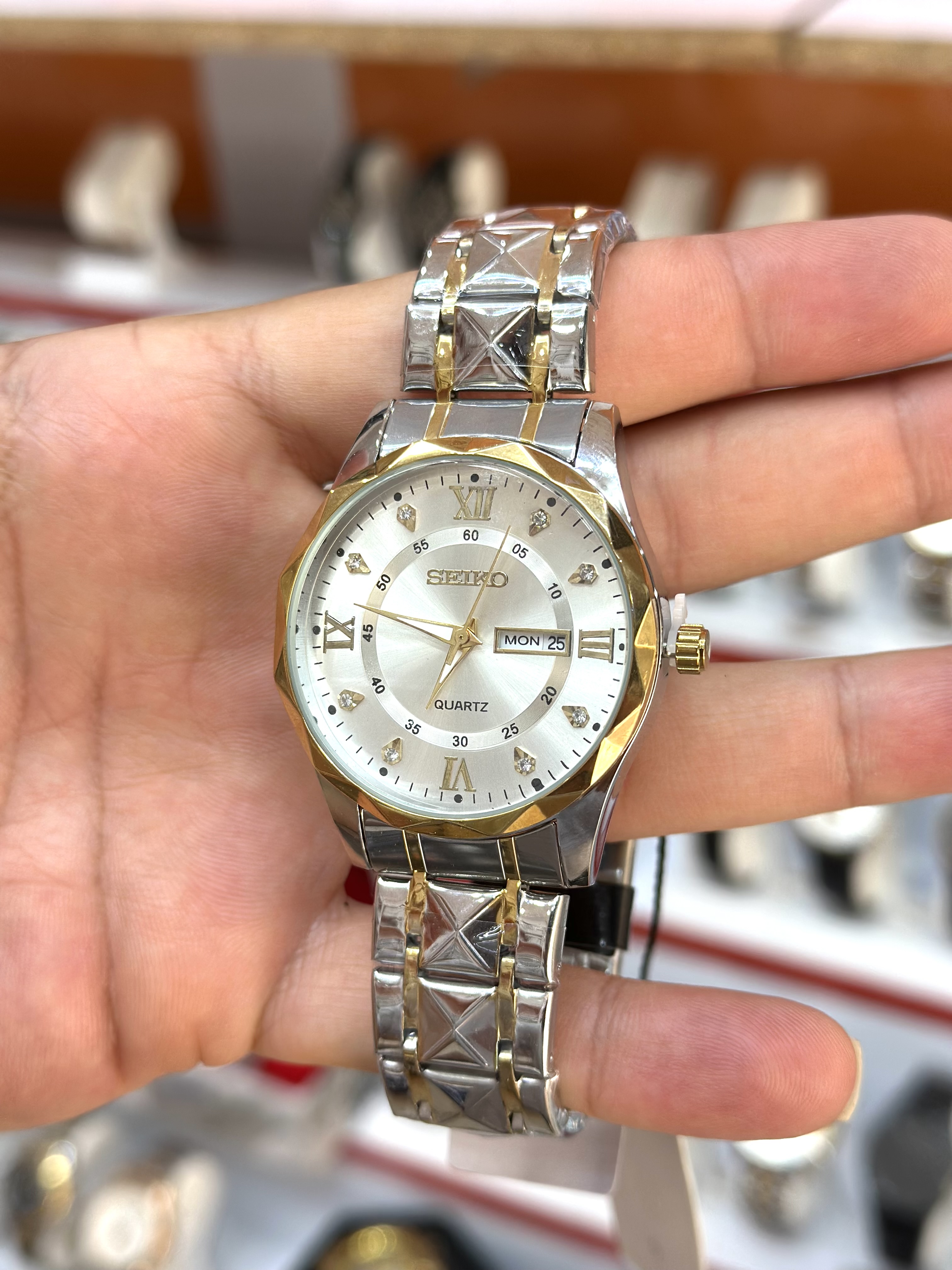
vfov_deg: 39.7
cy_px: 635
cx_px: 476
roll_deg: +3.9
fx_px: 1760
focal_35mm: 48
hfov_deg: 30.3
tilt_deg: -26.9
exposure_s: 1/315
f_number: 1.78
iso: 80
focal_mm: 6.86
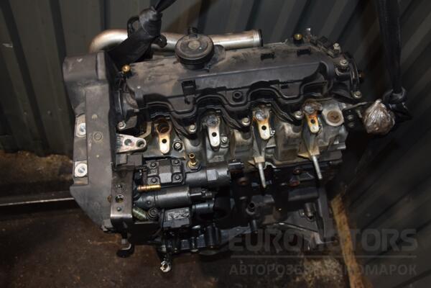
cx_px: 216
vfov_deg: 41.7
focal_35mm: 32
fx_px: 377
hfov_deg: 59.5
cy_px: 144
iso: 800
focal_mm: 21
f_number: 5
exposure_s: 1/60
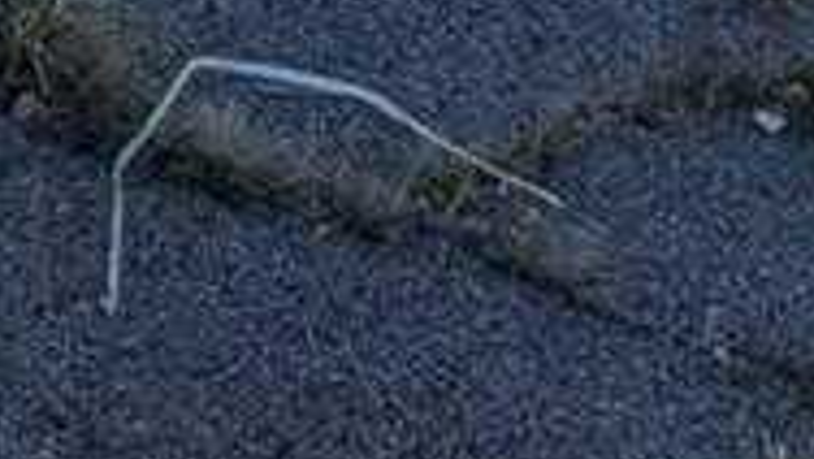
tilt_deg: -3.5
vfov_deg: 7.8
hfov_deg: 17.4
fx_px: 2527
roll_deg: +0.6
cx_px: -182
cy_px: -1225
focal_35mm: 117
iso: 40
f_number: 2.2
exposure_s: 1/770
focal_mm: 2.22
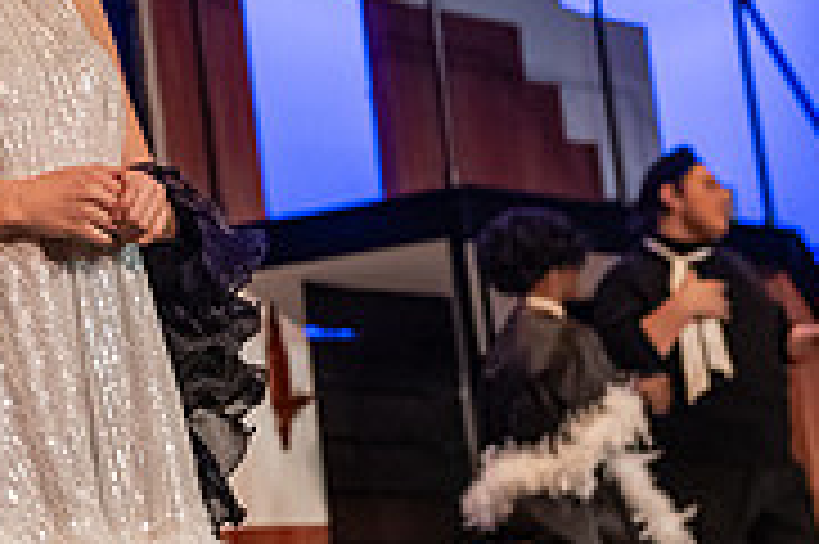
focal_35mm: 166
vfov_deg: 8.2
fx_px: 3773
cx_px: -130
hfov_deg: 12.1
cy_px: 52
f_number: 3.2
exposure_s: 1/200
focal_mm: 52
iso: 3200
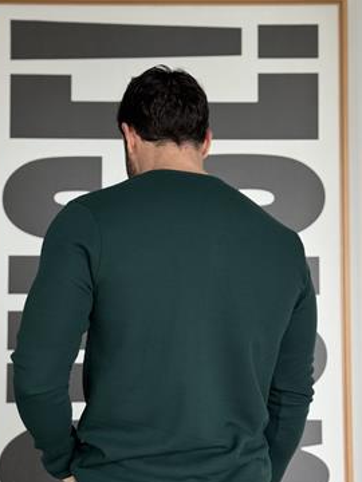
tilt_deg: +4.0
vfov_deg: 27.4
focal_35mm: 71
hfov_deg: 20.7
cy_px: 270
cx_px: 165
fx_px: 990
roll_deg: -0.4
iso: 125
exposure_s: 1/171
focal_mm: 6.76
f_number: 1.78
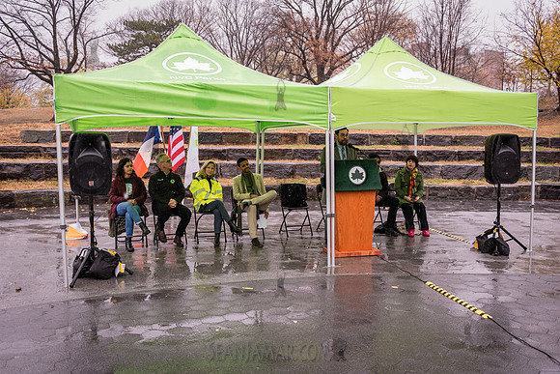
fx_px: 531
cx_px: 280
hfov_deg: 55.6
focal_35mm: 34
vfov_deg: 38.8
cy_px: 187
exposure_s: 1/400
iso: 640
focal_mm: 34
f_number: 5.6
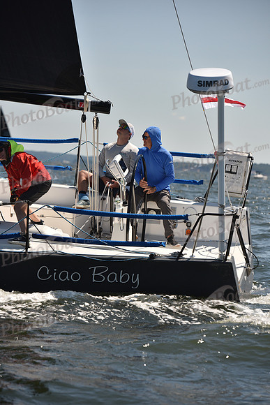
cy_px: 202
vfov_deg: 15.2
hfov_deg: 10.2
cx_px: 135
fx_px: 1518
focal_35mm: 135
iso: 250
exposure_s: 1/1000
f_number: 4.5
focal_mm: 135
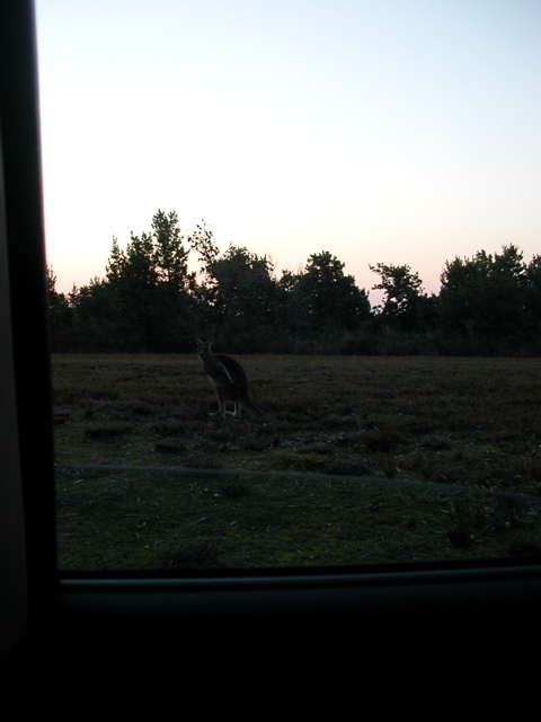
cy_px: 361
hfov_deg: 38.7
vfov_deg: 50.1
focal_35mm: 37
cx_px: 270
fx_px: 771
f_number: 2.7
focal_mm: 5.6
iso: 100
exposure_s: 1/62.7
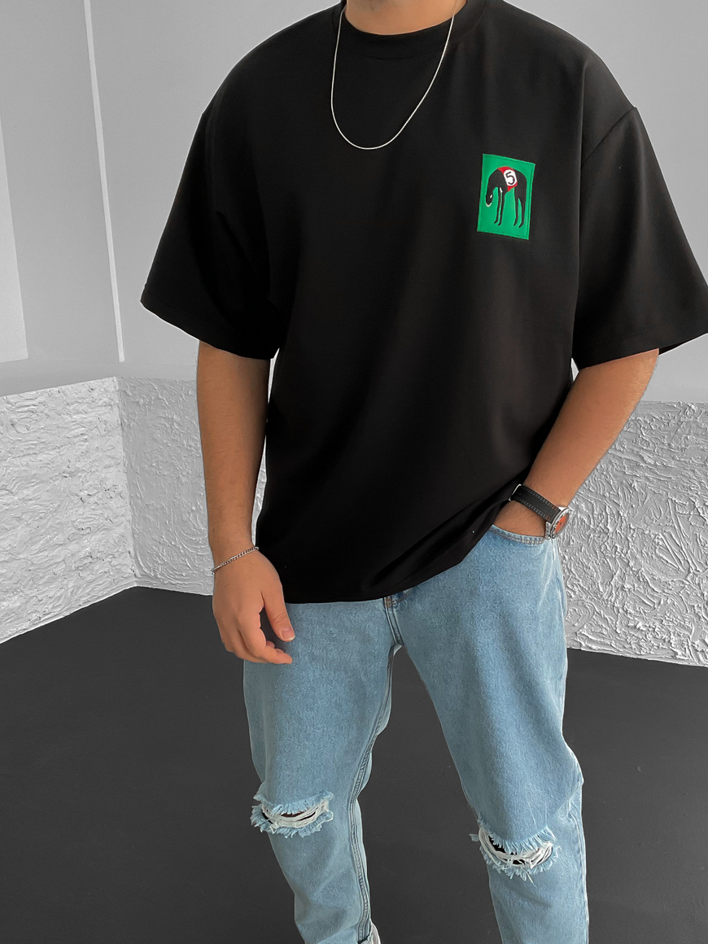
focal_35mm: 40
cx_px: 466
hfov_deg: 35.6
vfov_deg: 46.7
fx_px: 1091
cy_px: 540
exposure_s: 1/120
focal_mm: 3
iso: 64
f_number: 1.8
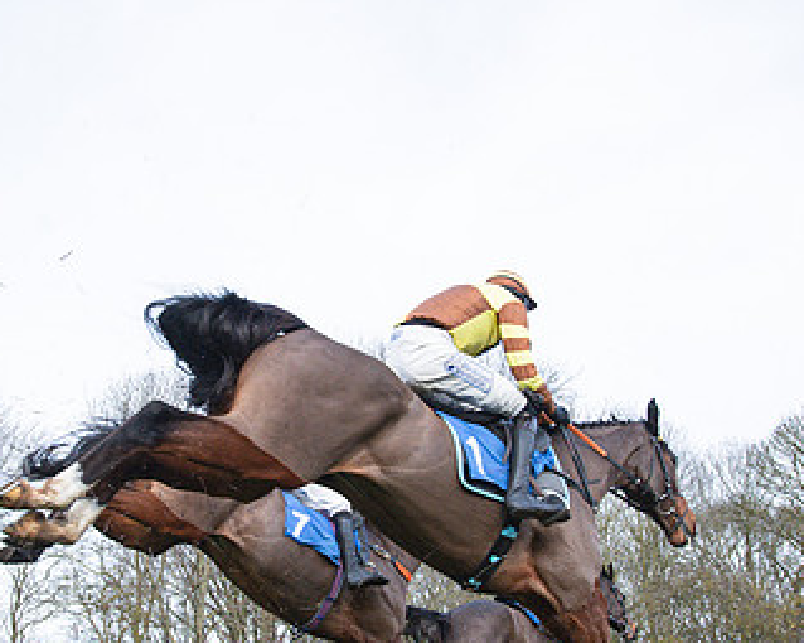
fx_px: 928
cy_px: 401
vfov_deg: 38.0
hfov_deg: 46.5
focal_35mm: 39
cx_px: 310
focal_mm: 19
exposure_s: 1/1250
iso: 2000
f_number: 8
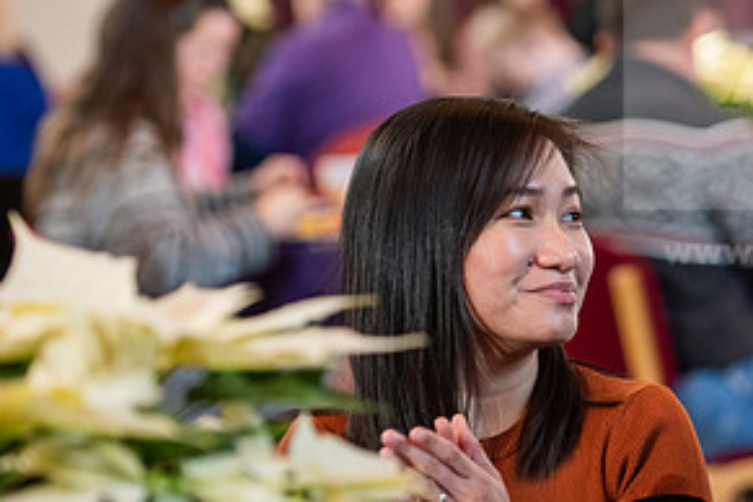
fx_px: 4246
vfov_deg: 6.8
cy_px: 307
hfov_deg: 10.1
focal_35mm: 203
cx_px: 546
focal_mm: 102
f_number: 3.2
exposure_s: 1/200
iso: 1250
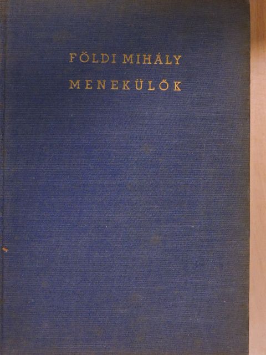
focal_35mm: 55
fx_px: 564
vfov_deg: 34.9
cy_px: 178
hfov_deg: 26.6
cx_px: 133
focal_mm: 9.9
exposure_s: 1/100
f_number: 4
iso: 1600
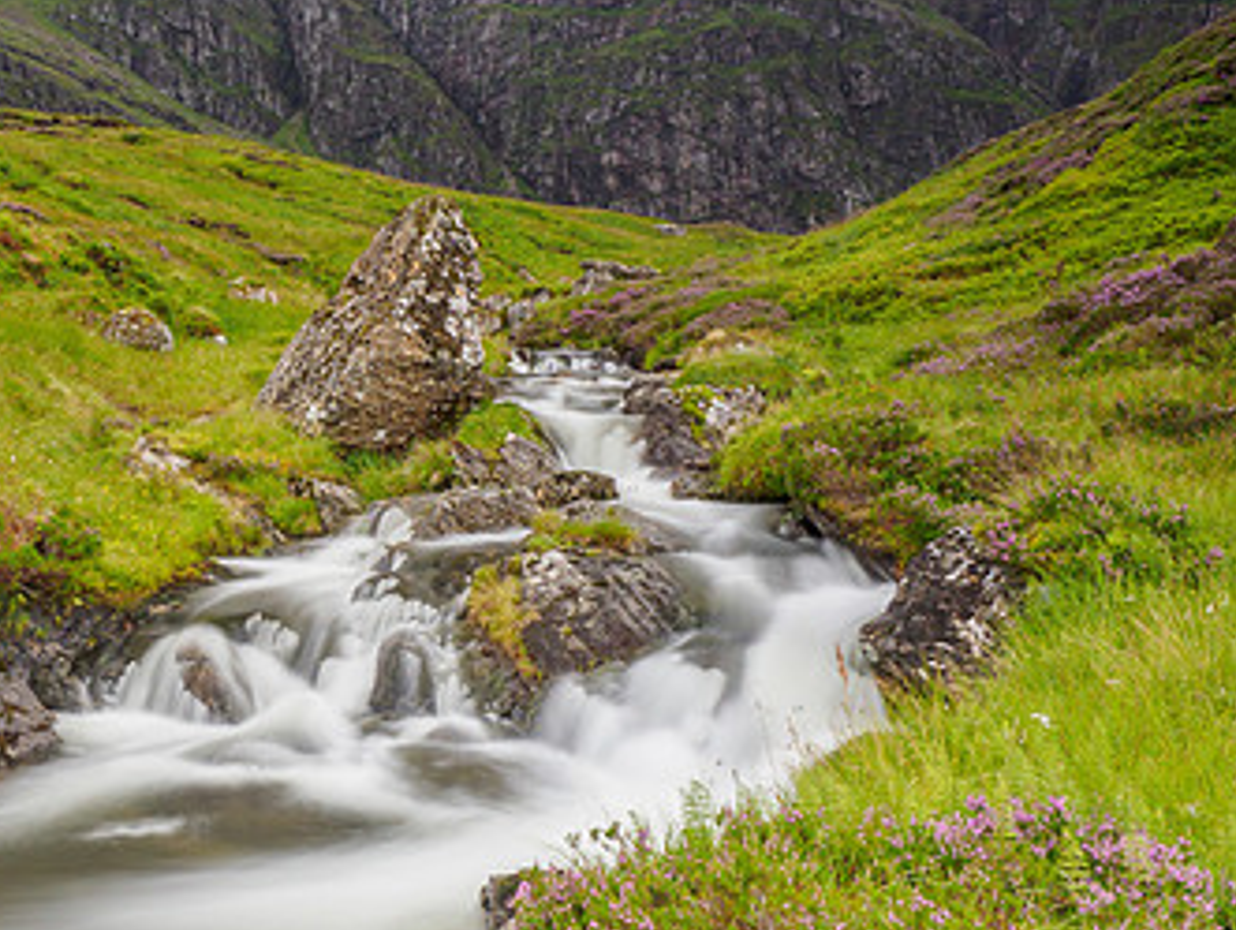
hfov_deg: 41.7
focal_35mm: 42
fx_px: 1501
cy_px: 472
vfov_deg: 34.4
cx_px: 161
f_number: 7.1
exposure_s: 6
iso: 200
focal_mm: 12
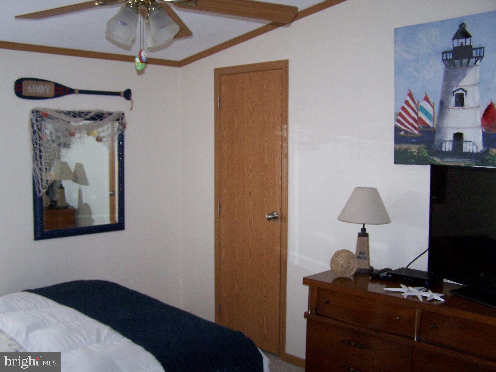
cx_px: 248
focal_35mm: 38
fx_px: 545
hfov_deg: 49.0
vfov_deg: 37.7
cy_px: 186
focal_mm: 6.3
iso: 140
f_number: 2.8
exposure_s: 1/60
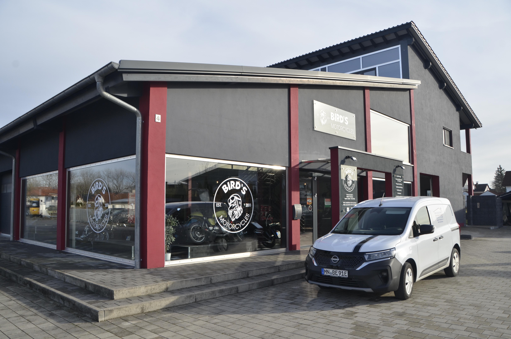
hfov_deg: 67.5
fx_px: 382
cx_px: 256
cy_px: 170
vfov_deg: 47.7
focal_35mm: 27
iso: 200
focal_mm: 18
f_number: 9
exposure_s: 1/320
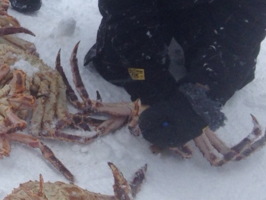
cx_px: -157
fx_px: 861
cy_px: 97
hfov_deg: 15.8
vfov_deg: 13.2
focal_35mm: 112
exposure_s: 1/204
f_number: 2.4
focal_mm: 4.12
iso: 50
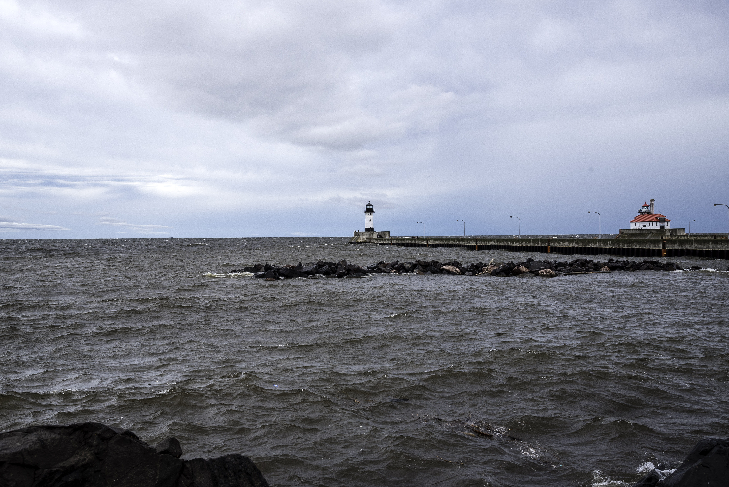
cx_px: 364
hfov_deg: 50.7
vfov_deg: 35.1
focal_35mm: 38
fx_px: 770
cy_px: 244
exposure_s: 1/320
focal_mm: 38
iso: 400
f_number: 10
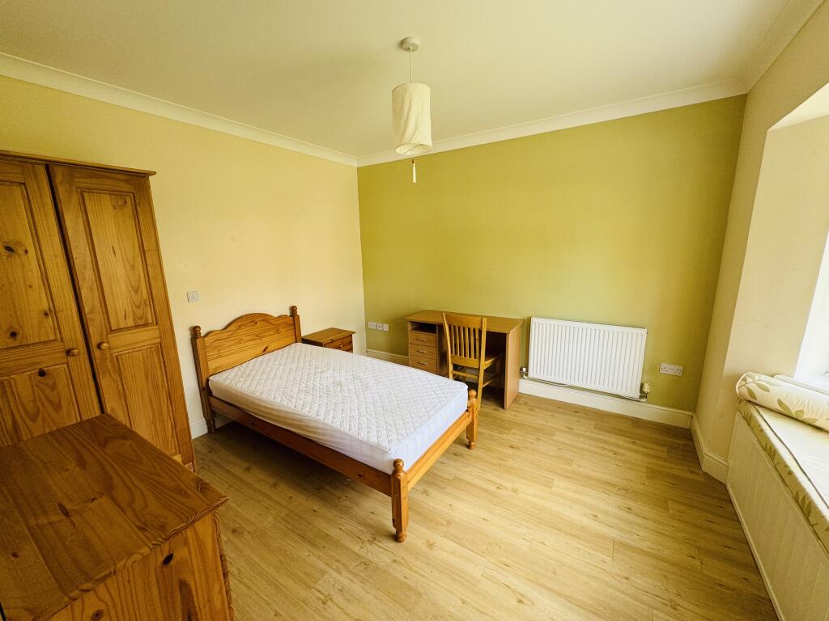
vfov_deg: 85.7
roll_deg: +2.0
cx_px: 414
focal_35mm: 14
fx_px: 335
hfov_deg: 102.1
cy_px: 310
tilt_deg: -11.2
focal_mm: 2.22
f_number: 2.2
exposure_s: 1/99
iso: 80
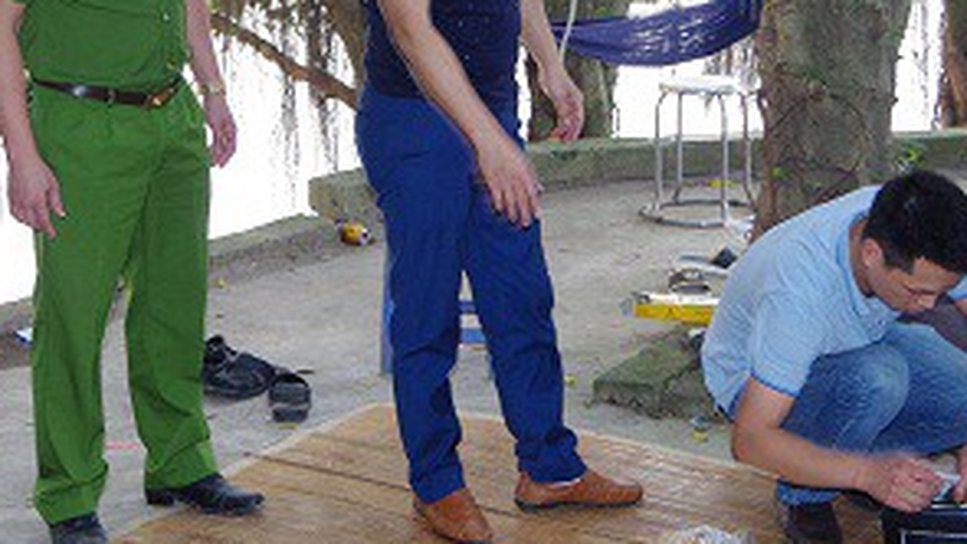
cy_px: 70
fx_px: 2616
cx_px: 456
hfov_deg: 20.9
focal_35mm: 102
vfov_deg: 11.8
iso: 400
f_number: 4
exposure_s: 1/25
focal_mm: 24
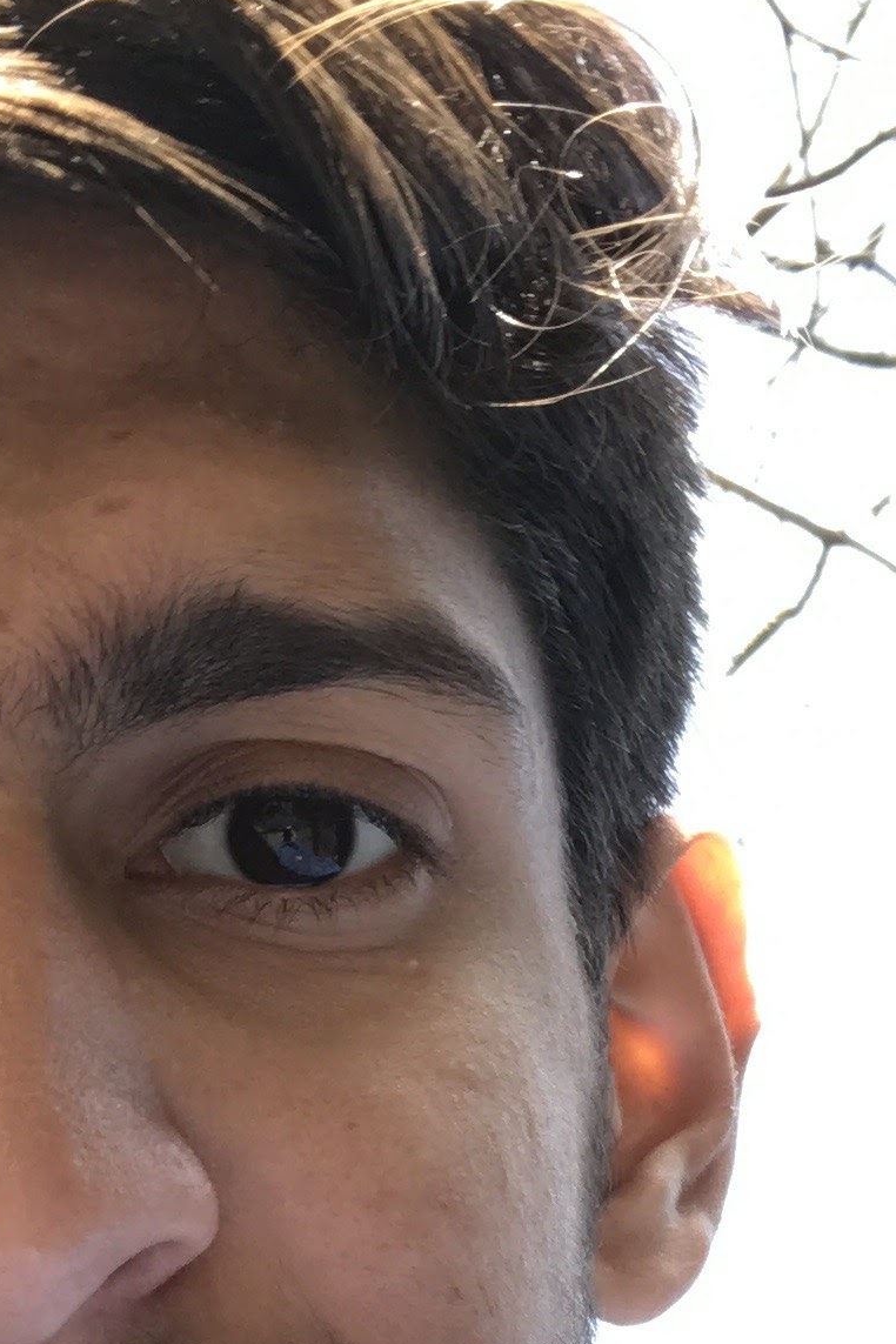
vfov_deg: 21.7
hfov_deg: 15.2
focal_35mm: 90
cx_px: 342
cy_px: 1378
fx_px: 3360
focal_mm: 2.87
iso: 25
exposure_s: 1/90
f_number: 2.2
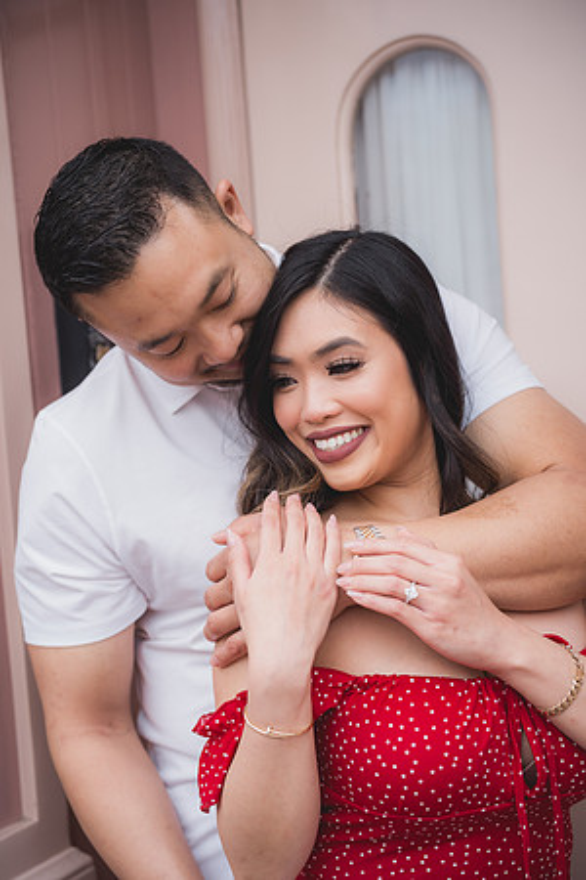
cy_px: 440
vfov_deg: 39.6
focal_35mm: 50
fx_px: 1221
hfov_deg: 27.0
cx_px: 293
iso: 250
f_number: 2.8
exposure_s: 1/500
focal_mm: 50
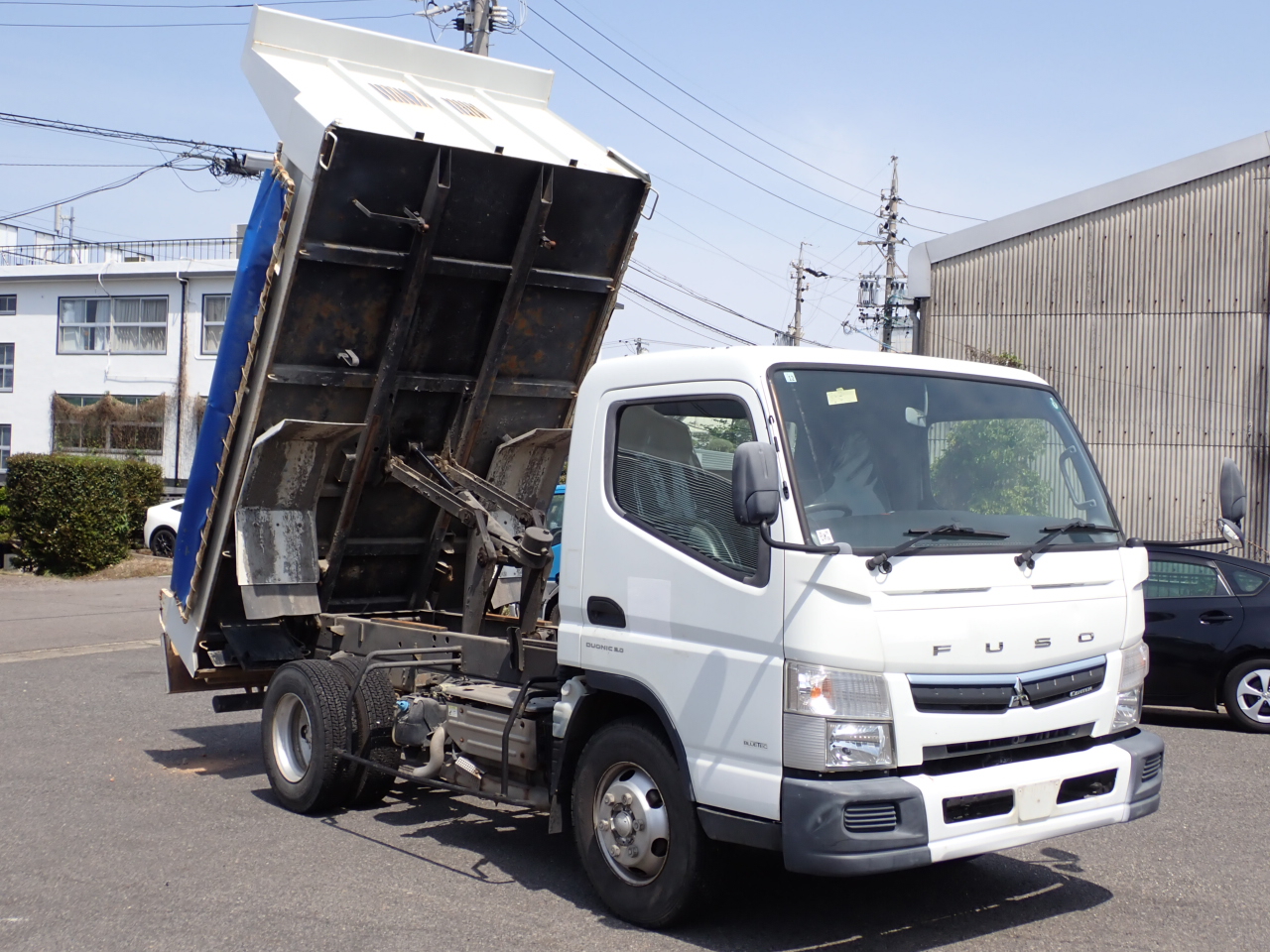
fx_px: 1504
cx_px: 635
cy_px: 476
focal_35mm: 41
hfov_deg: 45.8
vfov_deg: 35.1
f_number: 4
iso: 100
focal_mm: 7.31
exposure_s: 1/640
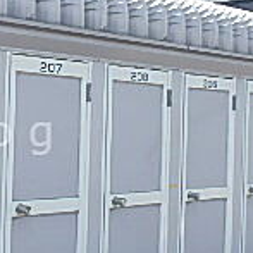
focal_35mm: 81
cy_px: 134
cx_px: -57
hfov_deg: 20.0
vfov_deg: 21.4
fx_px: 670
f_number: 3.5
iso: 125
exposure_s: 1/500
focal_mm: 3.7
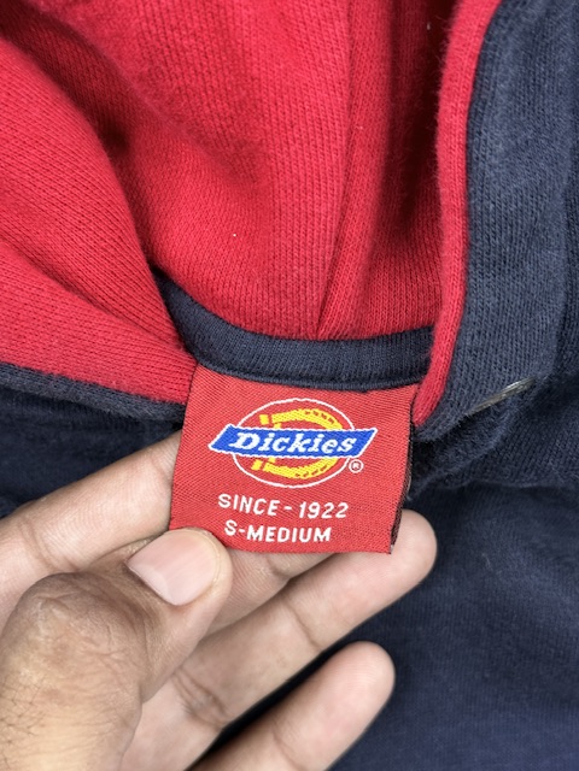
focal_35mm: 48
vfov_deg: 39.7
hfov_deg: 30.3
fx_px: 1070
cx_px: 290
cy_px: 386
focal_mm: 6.76
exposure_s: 1/100
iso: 125
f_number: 1.78
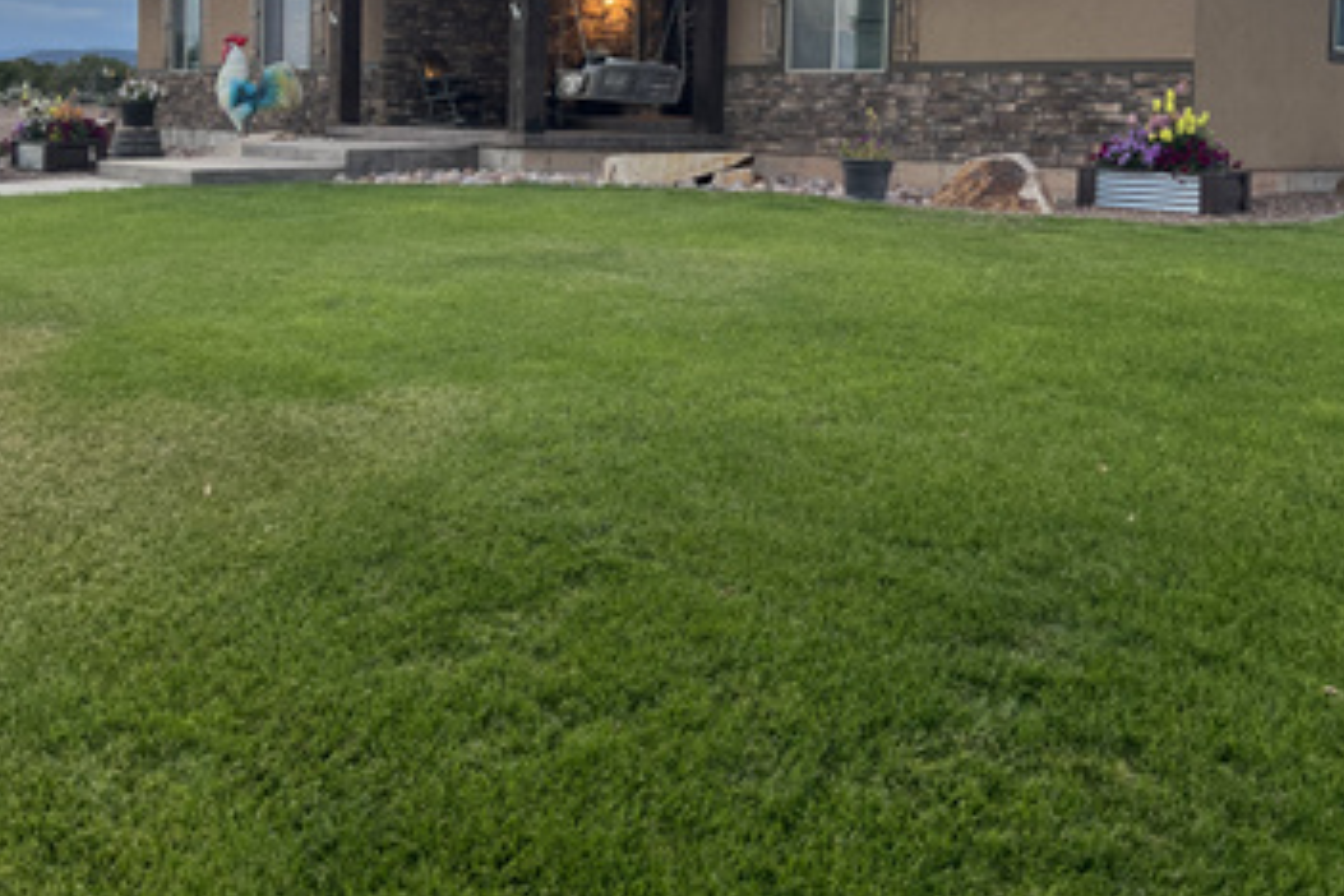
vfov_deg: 34.7
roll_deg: -0.6
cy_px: 161
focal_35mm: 37
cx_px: 678
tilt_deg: -0.6
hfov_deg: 51.9
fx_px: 1381
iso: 40
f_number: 1.5
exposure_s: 1/231
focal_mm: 5.7
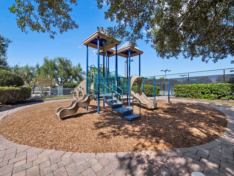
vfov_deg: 85.7
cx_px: 117
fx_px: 95
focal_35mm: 14
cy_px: 88
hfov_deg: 102.0
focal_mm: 7
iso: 320
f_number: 10
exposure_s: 1/320
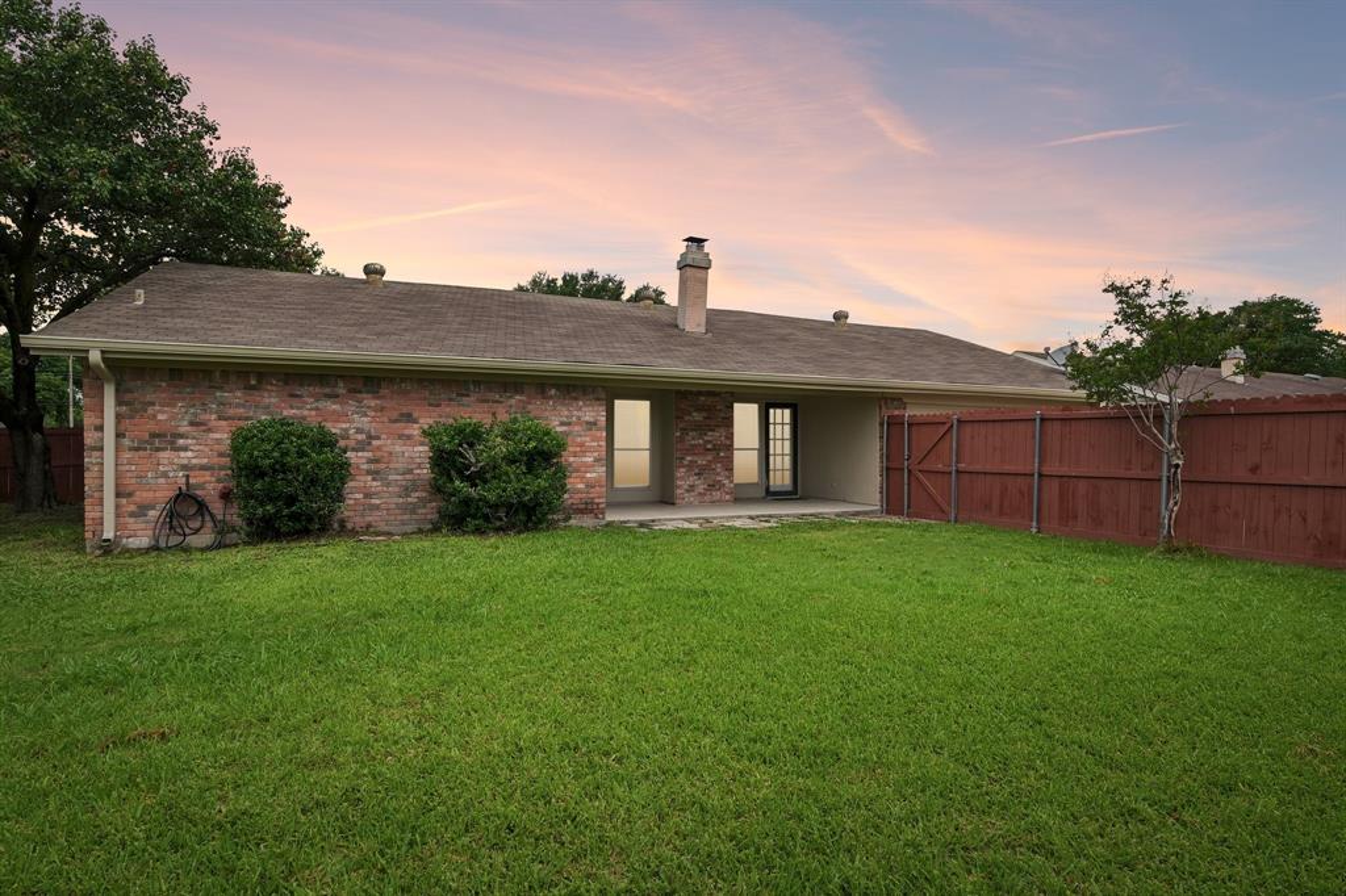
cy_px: 448
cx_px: 673
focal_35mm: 19
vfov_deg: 64.5
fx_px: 710
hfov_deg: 86.9
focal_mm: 19
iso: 400
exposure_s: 1/200
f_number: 8
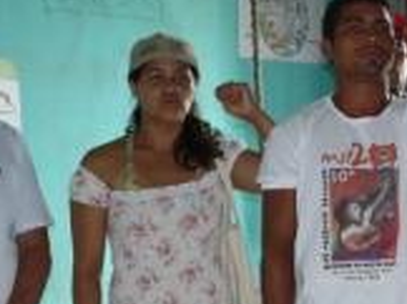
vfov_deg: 14.9
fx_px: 1139
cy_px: 324
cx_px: 394
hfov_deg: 19.7
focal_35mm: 97
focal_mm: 5.7
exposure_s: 1/40
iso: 100
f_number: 2.8
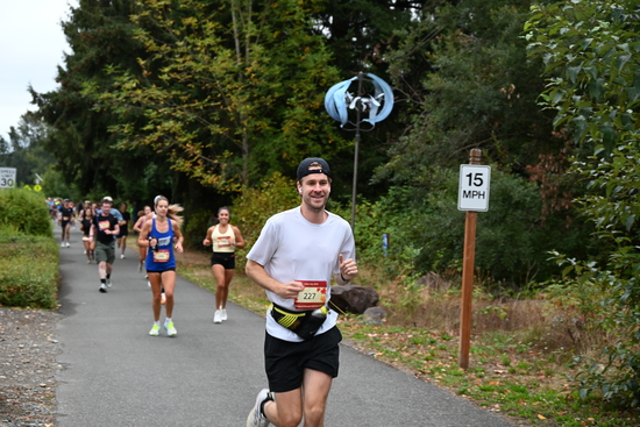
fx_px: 1245
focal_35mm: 70
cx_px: 320
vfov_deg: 19.5
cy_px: 214
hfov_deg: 28.8
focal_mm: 70
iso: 450
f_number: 6
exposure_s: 1/125
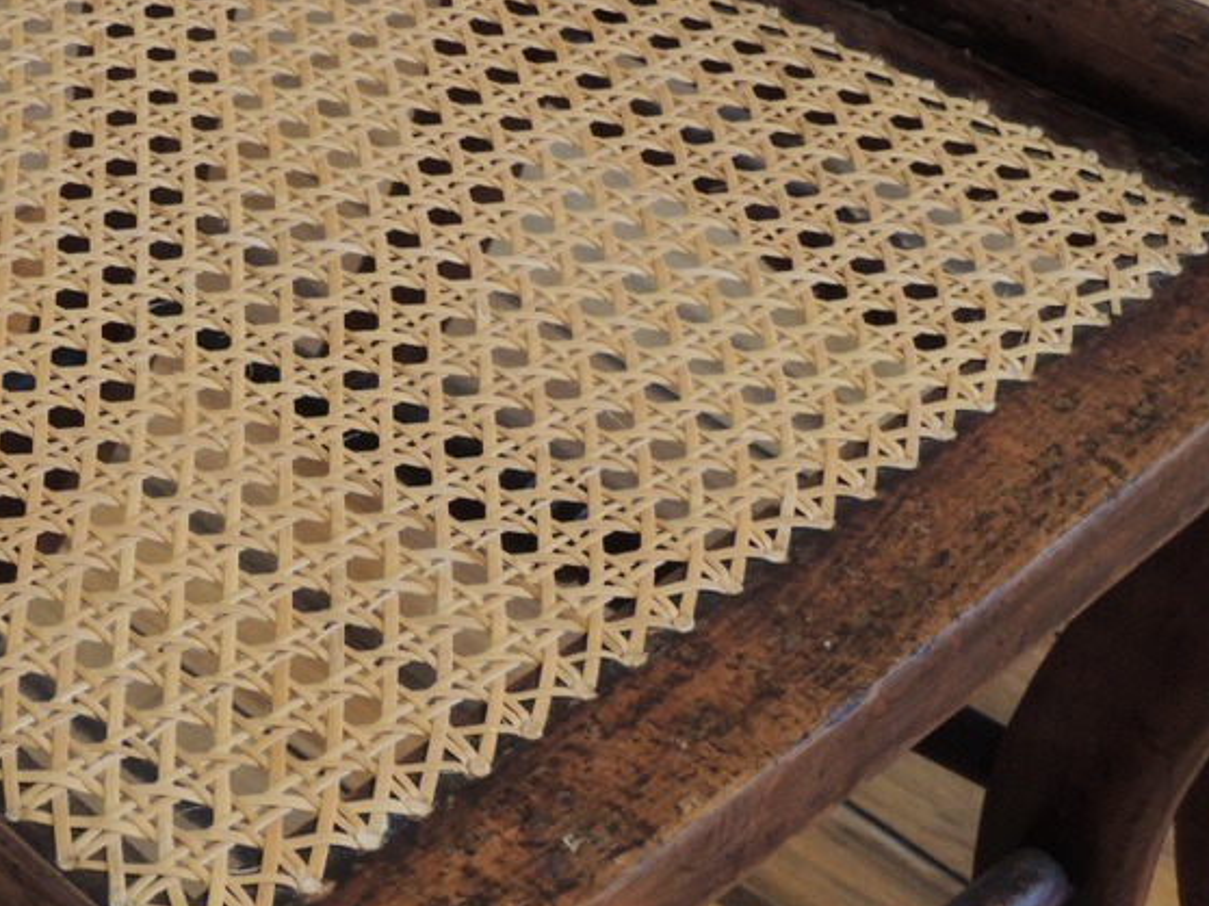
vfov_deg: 14.6
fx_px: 3526
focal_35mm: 101
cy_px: 271
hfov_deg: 19.2
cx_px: 206
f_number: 3.7
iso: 400
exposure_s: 1/40
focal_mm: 9.8
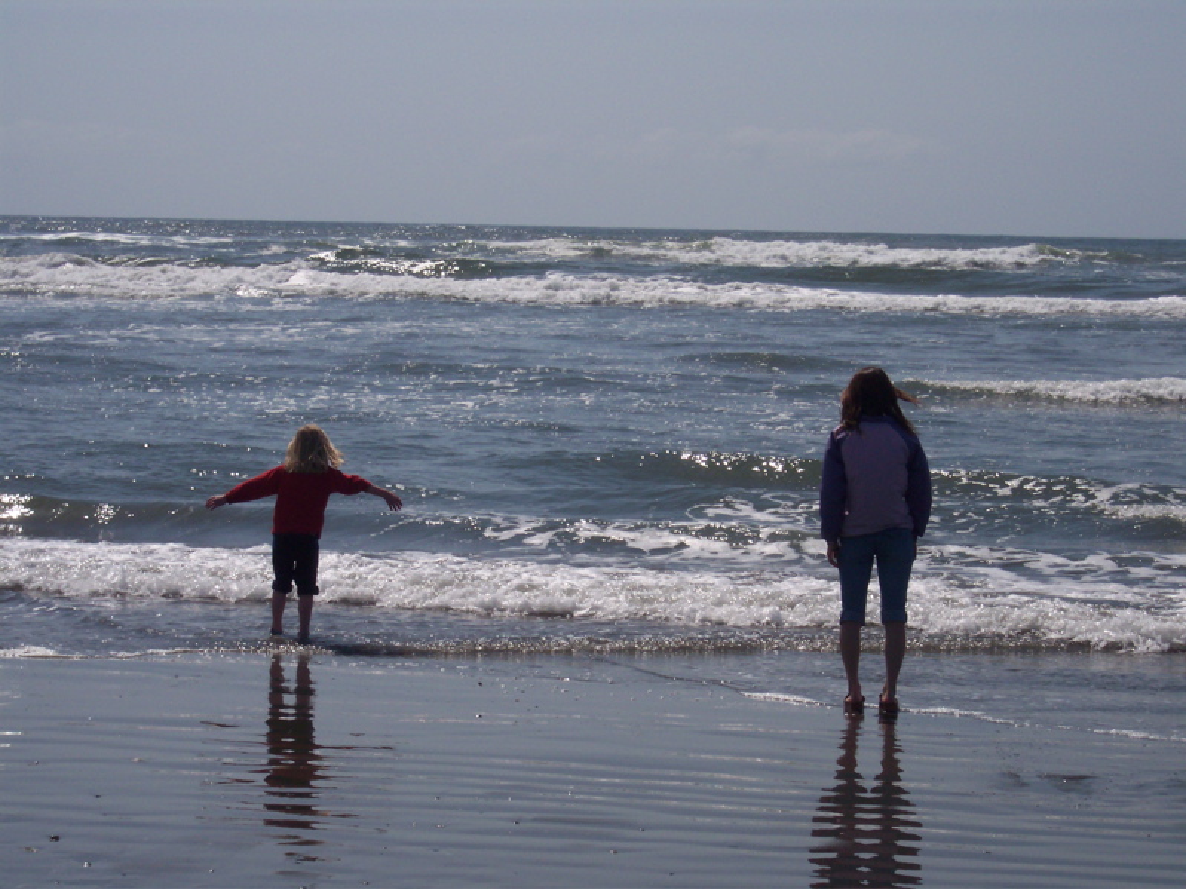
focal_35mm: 114
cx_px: 593
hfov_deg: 17.3
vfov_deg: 13.0
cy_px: 444
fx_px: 3905
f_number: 8
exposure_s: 1/1000
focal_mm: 24
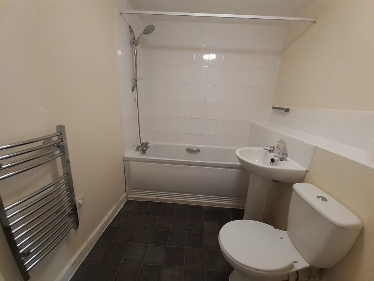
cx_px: 187
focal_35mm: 13
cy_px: 140
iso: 160
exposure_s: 1/25
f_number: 2.2
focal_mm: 1.13
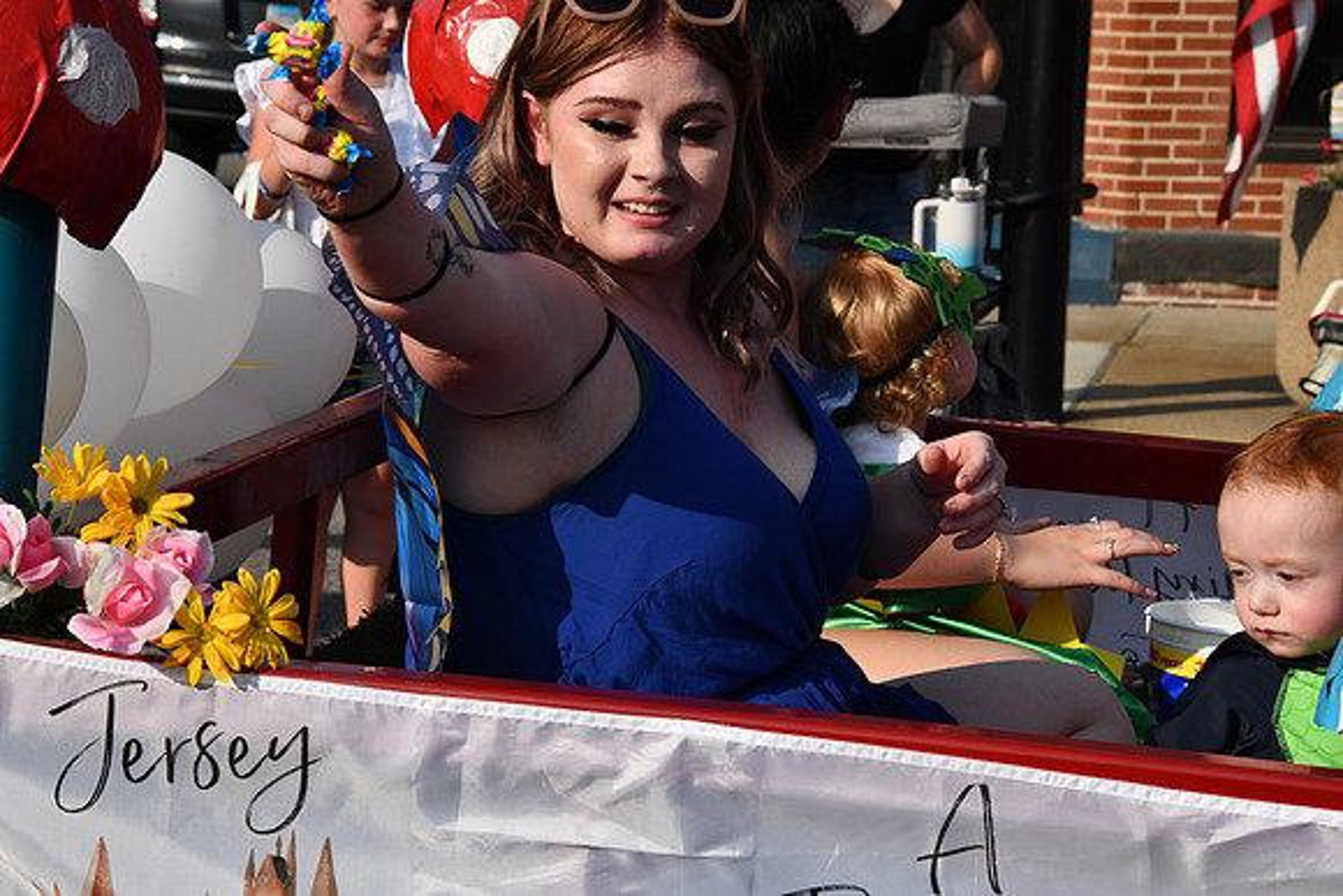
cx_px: 672
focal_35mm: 135
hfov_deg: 15.2
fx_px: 5037
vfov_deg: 10.2
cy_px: 448
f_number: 20
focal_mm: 135
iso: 1600
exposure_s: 1/1000
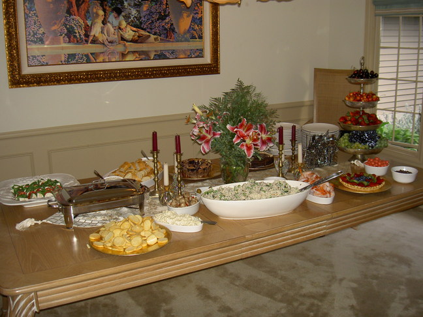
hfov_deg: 47.9
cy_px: 158
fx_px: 477
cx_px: 212
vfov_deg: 36.8
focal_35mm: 39
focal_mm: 8
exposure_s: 1/60
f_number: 2.8
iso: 100
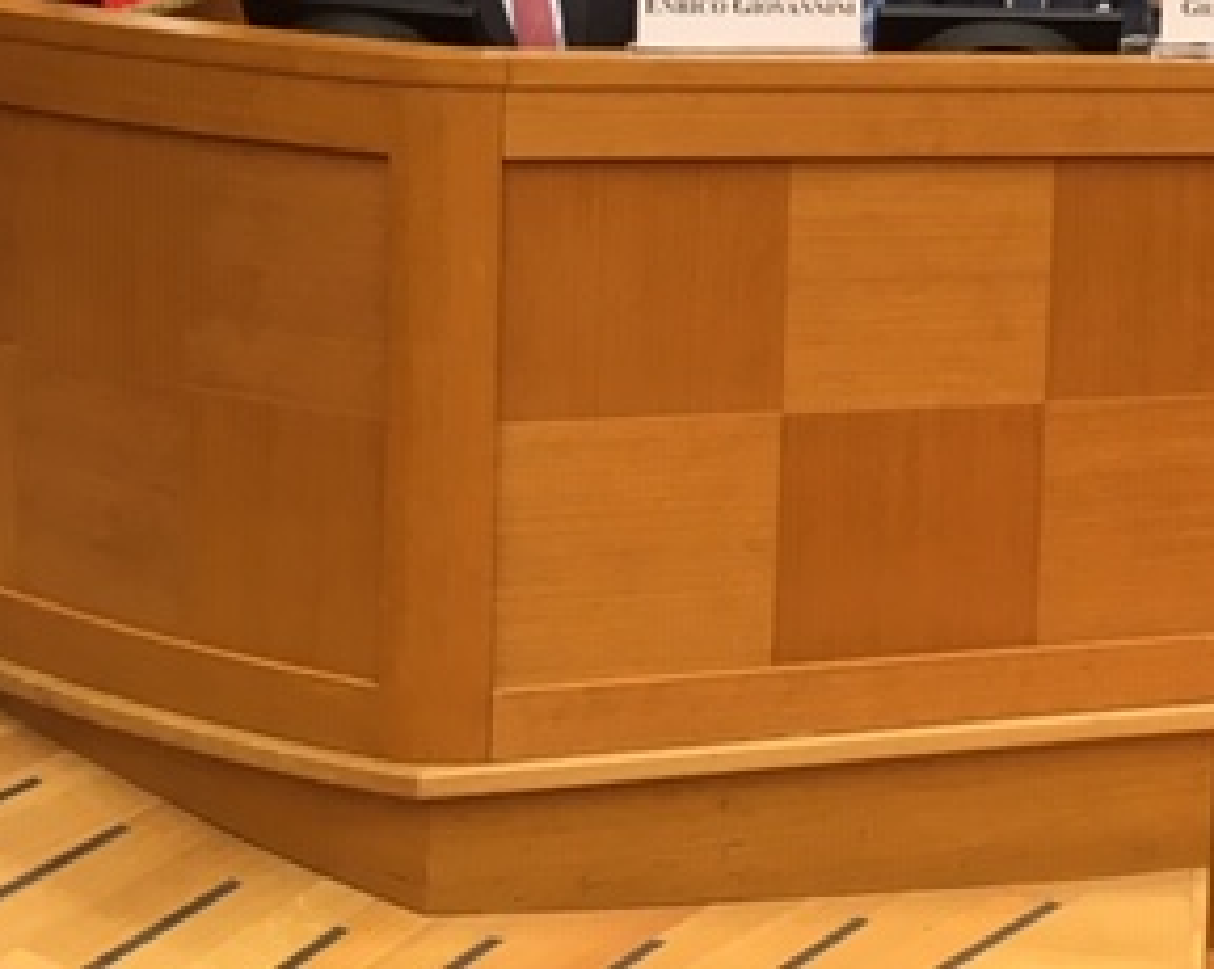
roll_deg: -2.8
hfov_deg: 27.6
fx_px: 2262
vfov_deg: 23.0
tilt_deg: -4.2
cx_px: 1324
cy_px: -38
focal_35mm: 63
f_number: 2.2
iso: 32
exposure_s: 1/33
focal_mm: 4.15
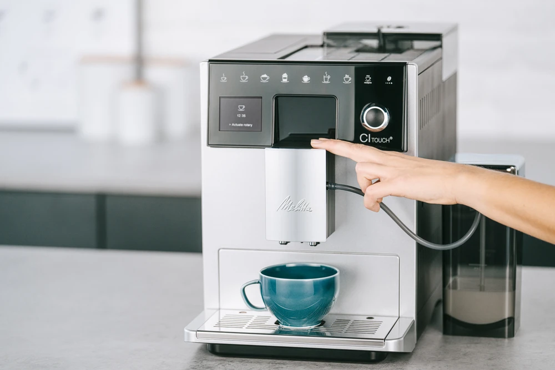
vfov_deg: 12.1
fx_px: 1742
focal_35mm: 113
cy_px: 185
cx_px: 278
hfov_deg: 18.1
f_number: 3.2
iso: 250
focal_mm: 113
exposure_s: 1/160
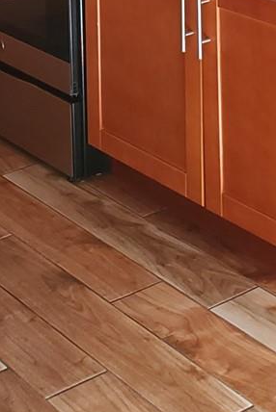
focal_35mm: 101
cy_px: -157
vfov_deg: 18.5
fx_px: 1160
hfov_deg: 13.6
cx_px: 169
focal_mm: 4.3
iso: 64
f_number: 2.4
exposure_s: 1/60
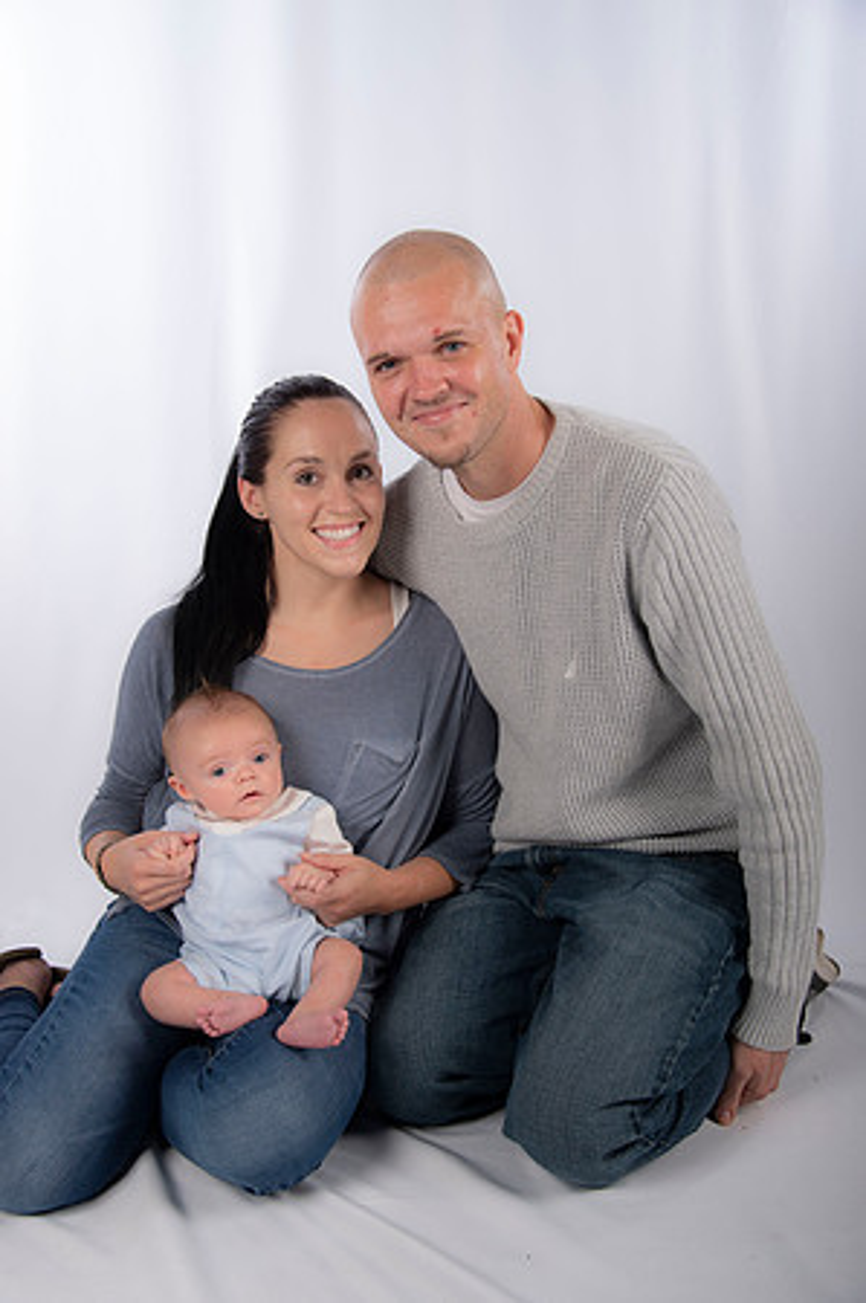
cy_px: 652
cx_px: 433
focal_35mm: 44
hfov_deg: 30.4
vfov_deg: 44.5
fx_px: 1591
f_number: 5.6
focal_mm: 44
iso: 100
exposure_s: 1/200
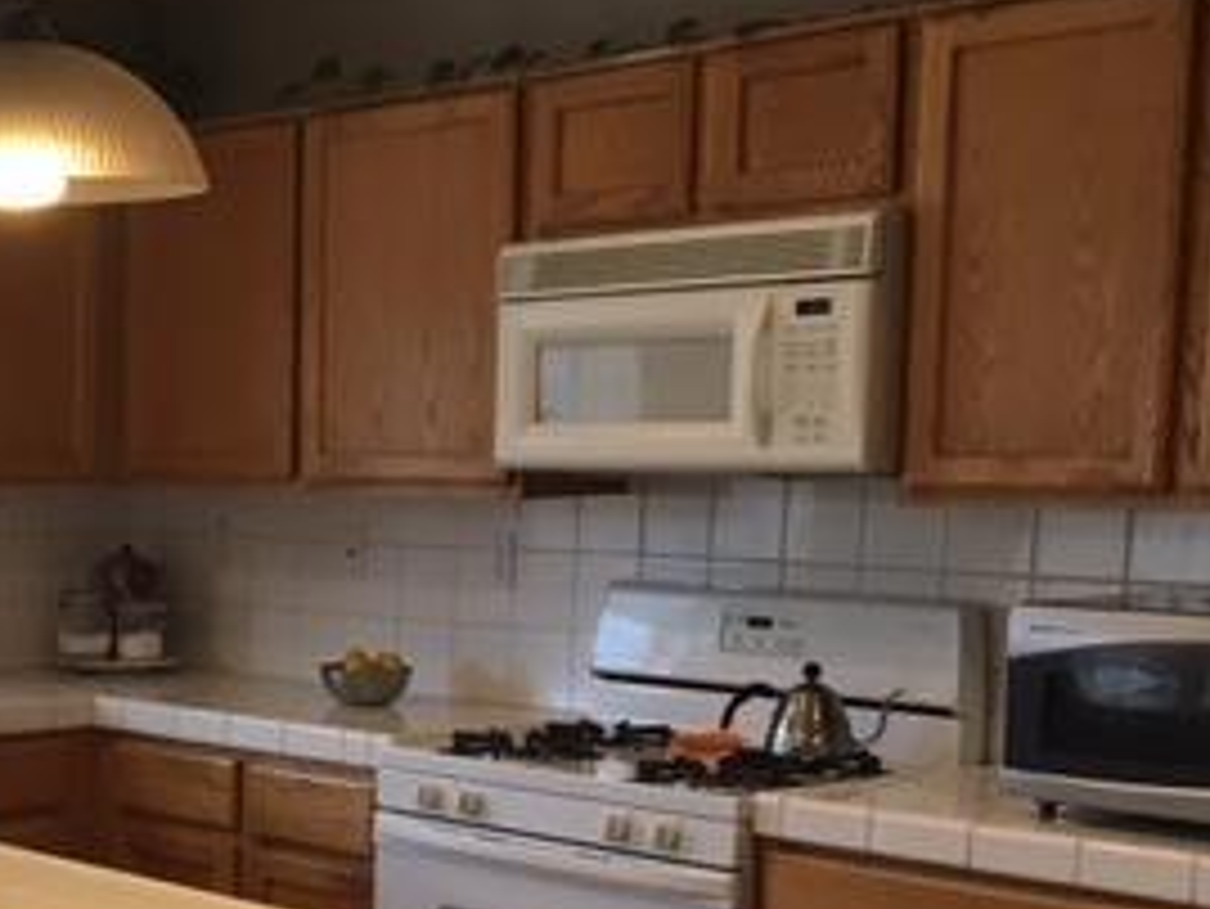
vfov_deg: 21.0
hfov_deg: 26.4
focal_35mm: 69
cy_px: 760
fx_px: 2413
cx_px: -49
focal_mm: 4.15
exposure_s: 1/30
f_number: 2.2
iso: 25
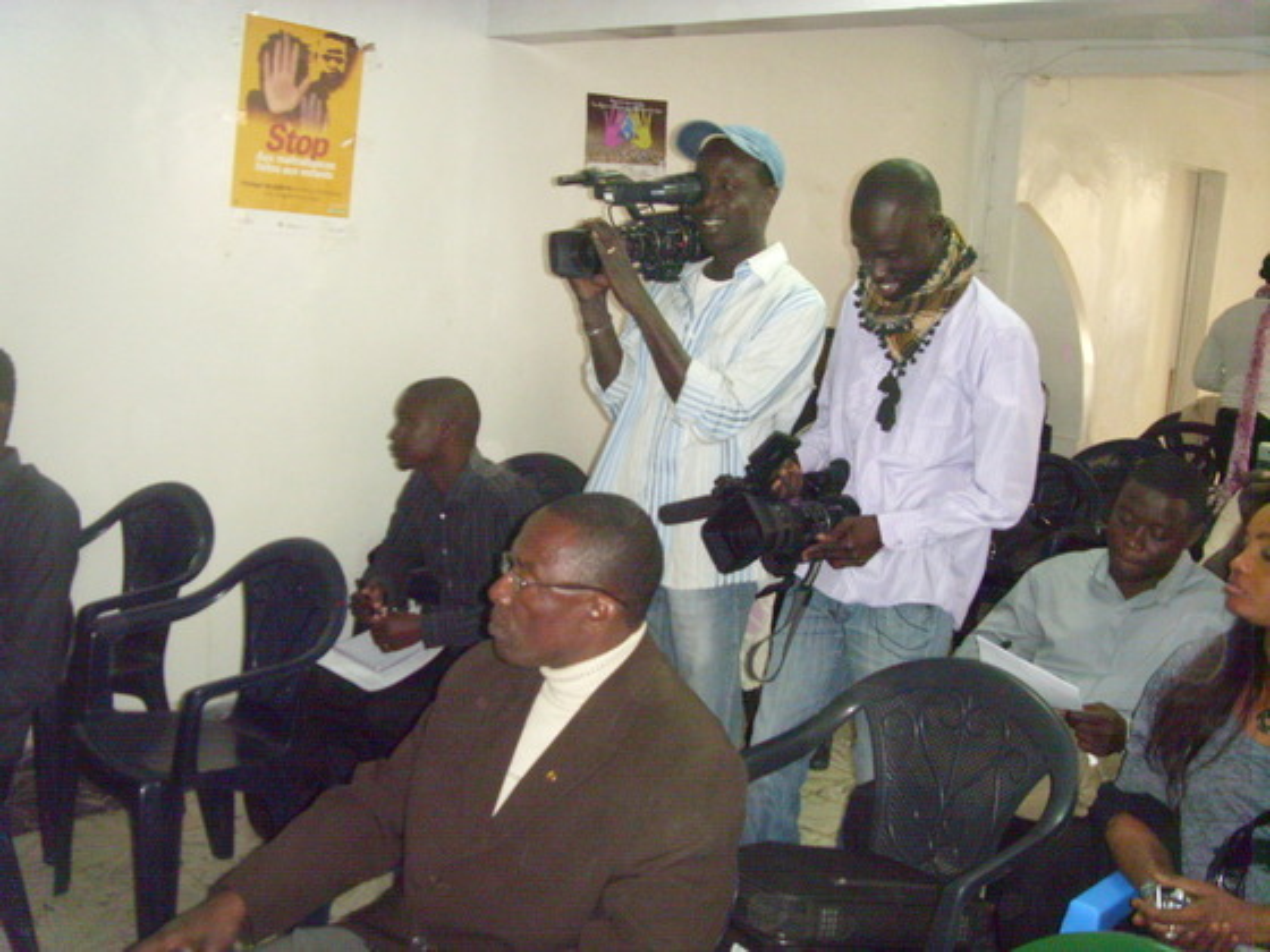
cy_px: 476
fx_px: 1137
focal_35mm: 31
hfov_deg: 58.4
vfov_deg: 45.4
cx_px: 635
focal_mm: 6.3
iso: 400
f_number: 3.5
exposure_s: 1/30
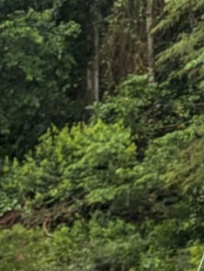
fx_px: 1341
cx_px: -300
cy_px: 482
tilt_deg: -6.6
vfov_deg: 10.8
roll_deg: +0.4
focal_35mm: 171
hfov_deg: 8.0
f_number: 1.6
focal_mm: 5.96
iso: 100
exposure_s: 1/203
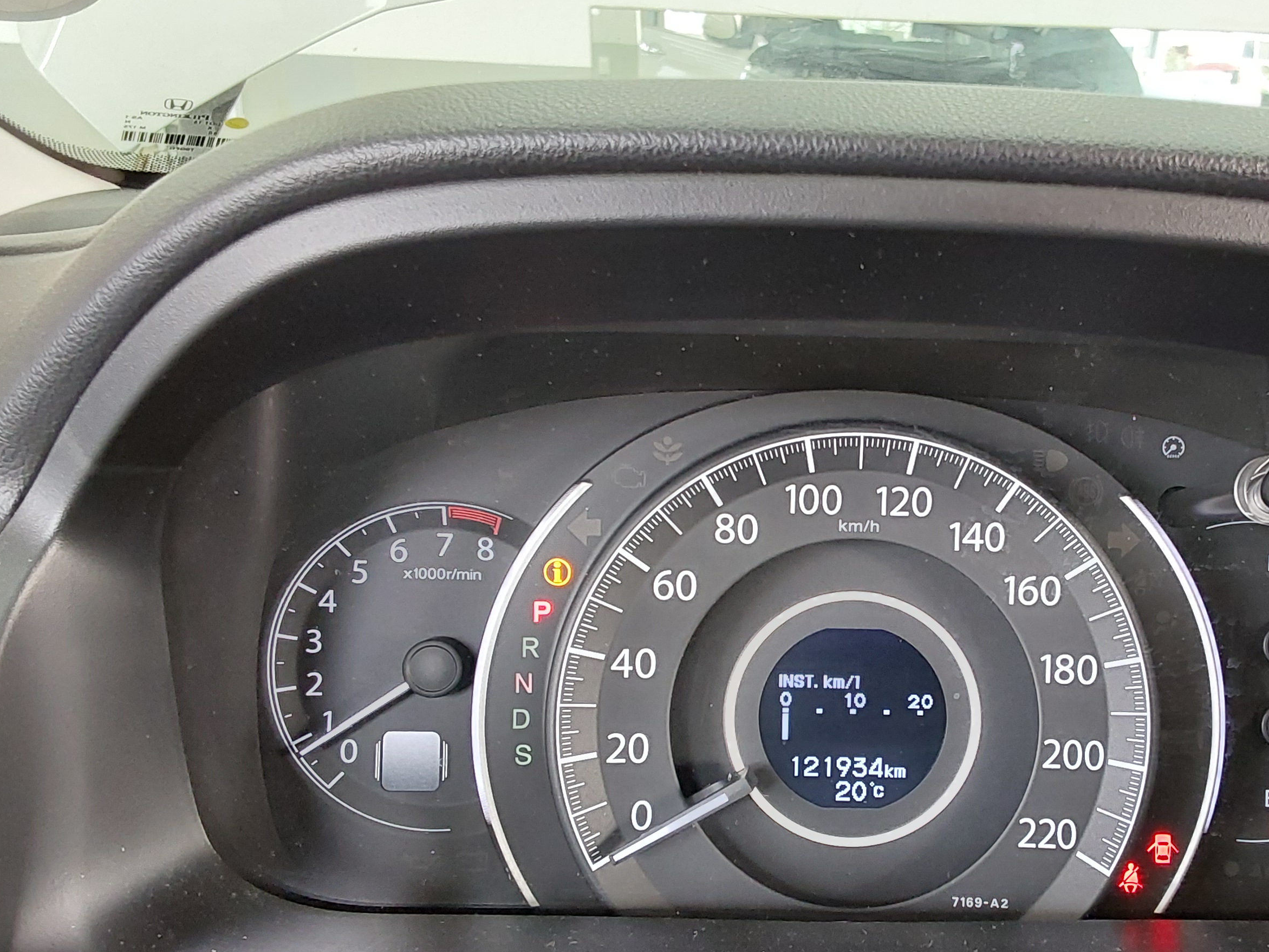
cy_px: 557
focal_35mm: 39
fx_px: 1430
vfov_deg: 36.7
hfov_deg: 47.0
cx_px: 861
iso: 320
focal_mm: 2.91
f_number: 1.9
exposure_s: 1/60
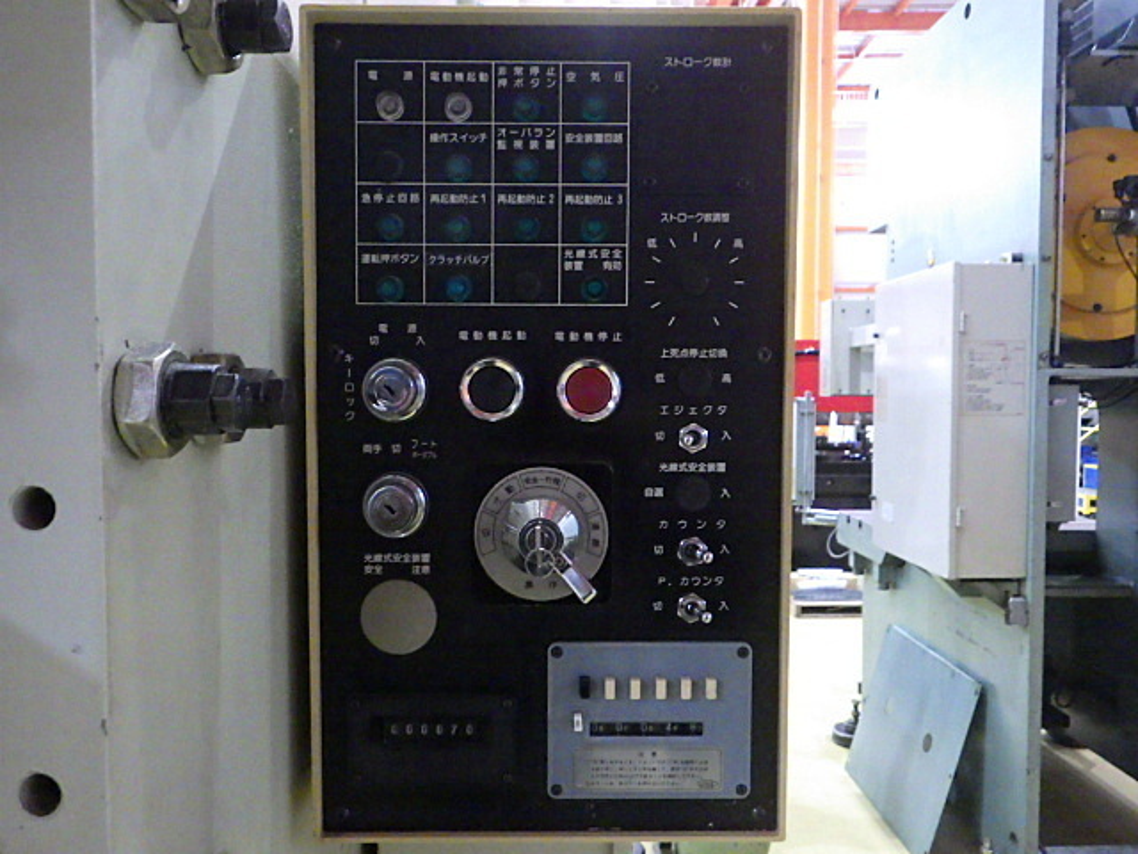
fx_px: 920
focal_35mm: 28
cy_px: 427
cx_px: 569
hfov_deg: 63.4
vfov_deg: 49.7
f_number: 3.5
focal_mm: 5
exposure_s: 1/20
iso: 1600
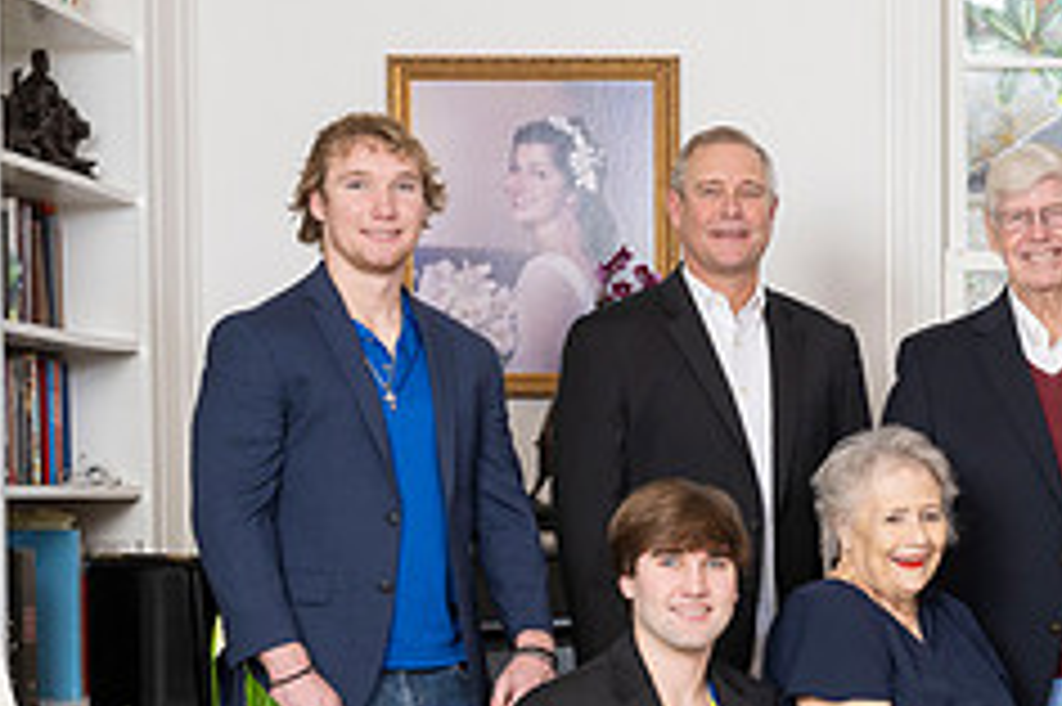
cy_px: 620
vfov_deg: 12.9
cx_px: 1128
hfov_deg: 18.8
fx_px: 3095
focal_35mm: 105
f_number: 8
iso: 320
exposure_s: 1/80
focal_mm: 39
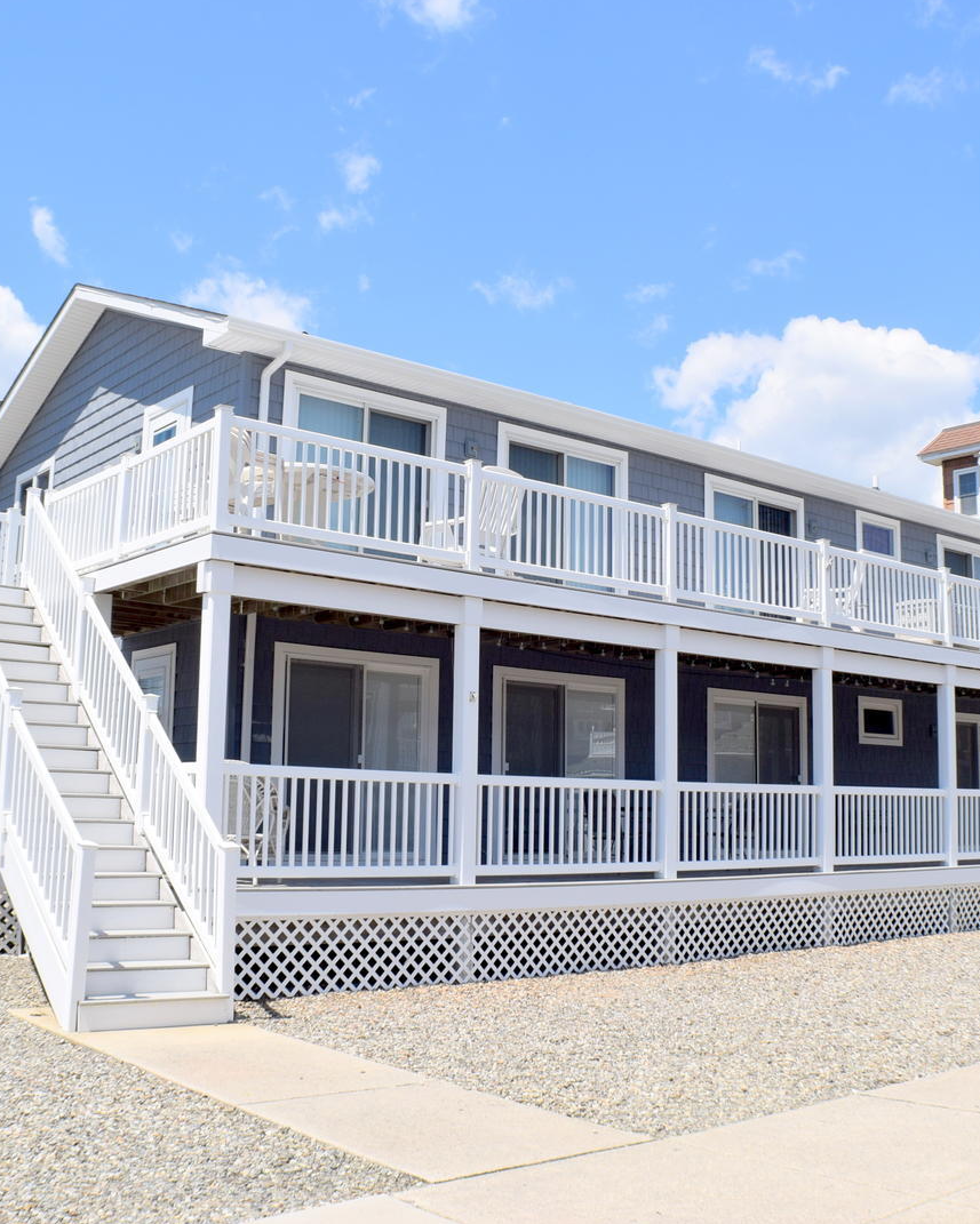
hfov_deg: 29.7
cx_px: 549
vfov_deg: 36.7
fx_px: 1849
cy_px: 610
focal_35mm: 51
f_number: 11
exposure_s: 1/500
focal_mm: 24
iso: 200
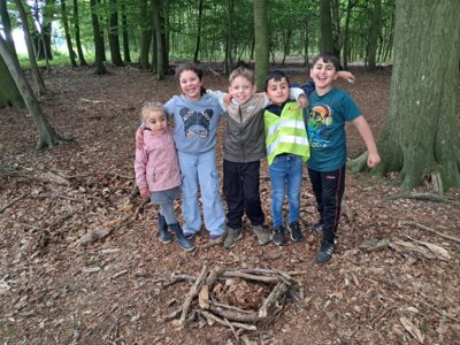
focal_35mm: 27
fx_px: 359
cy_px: 172
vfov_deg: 51.4
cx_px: 230
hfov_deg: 65.3
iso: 200
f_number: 1.8
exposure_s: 1/50
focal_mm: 4
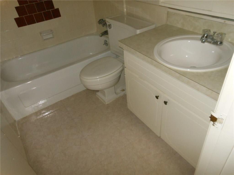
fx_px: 169
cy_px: 88
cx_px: 117
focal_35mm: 25
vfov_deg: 54.9
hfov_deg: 69.4
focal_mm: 4.5
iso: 400
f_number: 3.2
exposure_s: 1/25
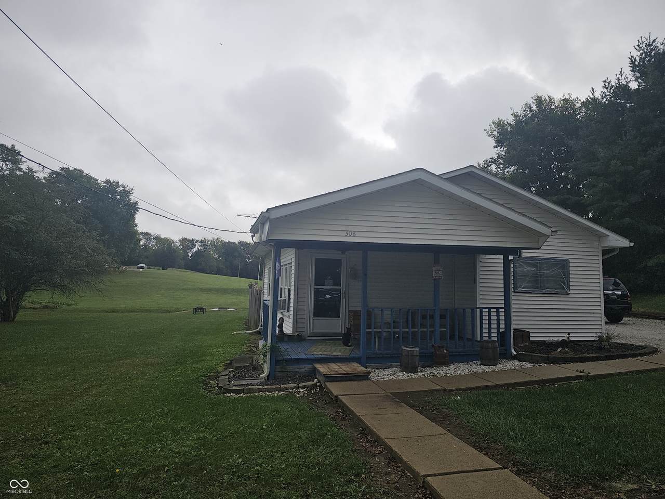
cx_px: 332
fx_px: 442
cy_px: 250
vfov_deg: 58.9
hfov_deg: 73.9
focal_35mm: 23
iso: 10
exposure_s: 1/616
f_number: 1.7
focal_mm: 6.3
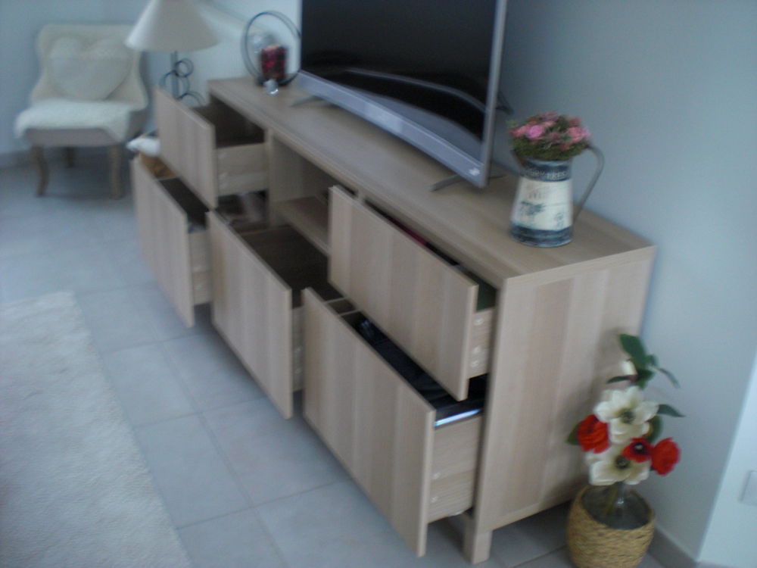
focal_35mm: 38
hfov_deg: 49.0
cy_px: 284
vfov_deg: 37.7
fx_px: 831
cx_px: 378
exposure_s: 1/10
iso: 200
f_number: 3.1
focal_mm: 6.3
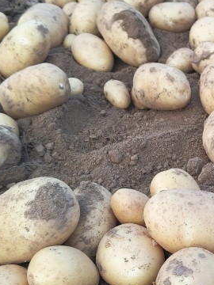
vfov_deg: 25.3
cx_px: 271
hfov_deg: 18.0
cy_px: 166
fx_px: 635
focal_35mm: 77
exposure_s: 1/100
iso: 160
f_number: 1.8
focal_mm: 4.84
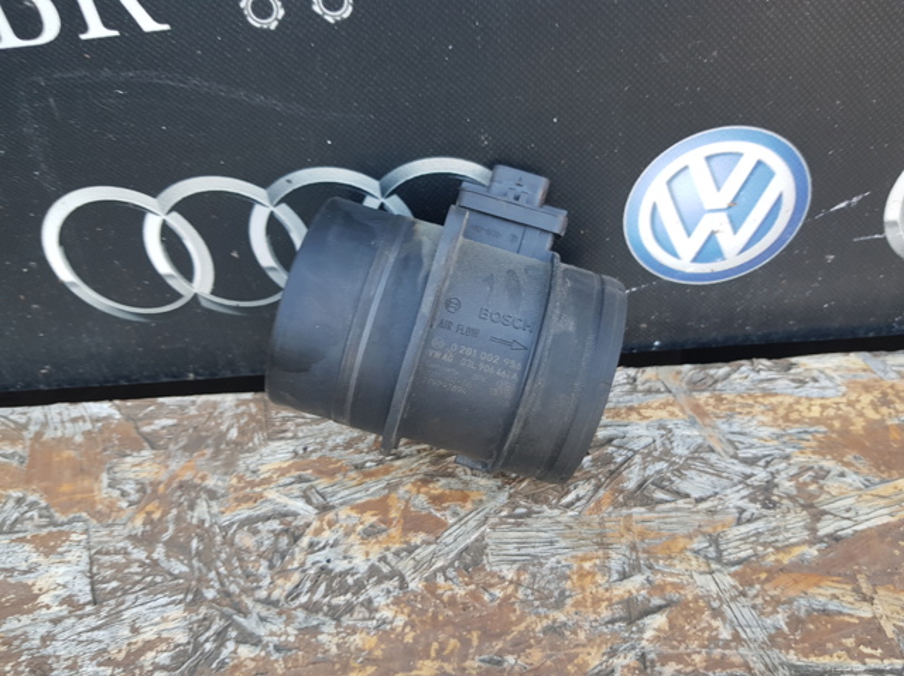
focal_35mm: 26
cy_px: 338
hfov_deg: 67.3
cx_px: 452
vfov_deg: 53.0
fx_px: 678
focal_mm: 4.2
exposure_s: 1/50
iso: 64
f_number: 1.7
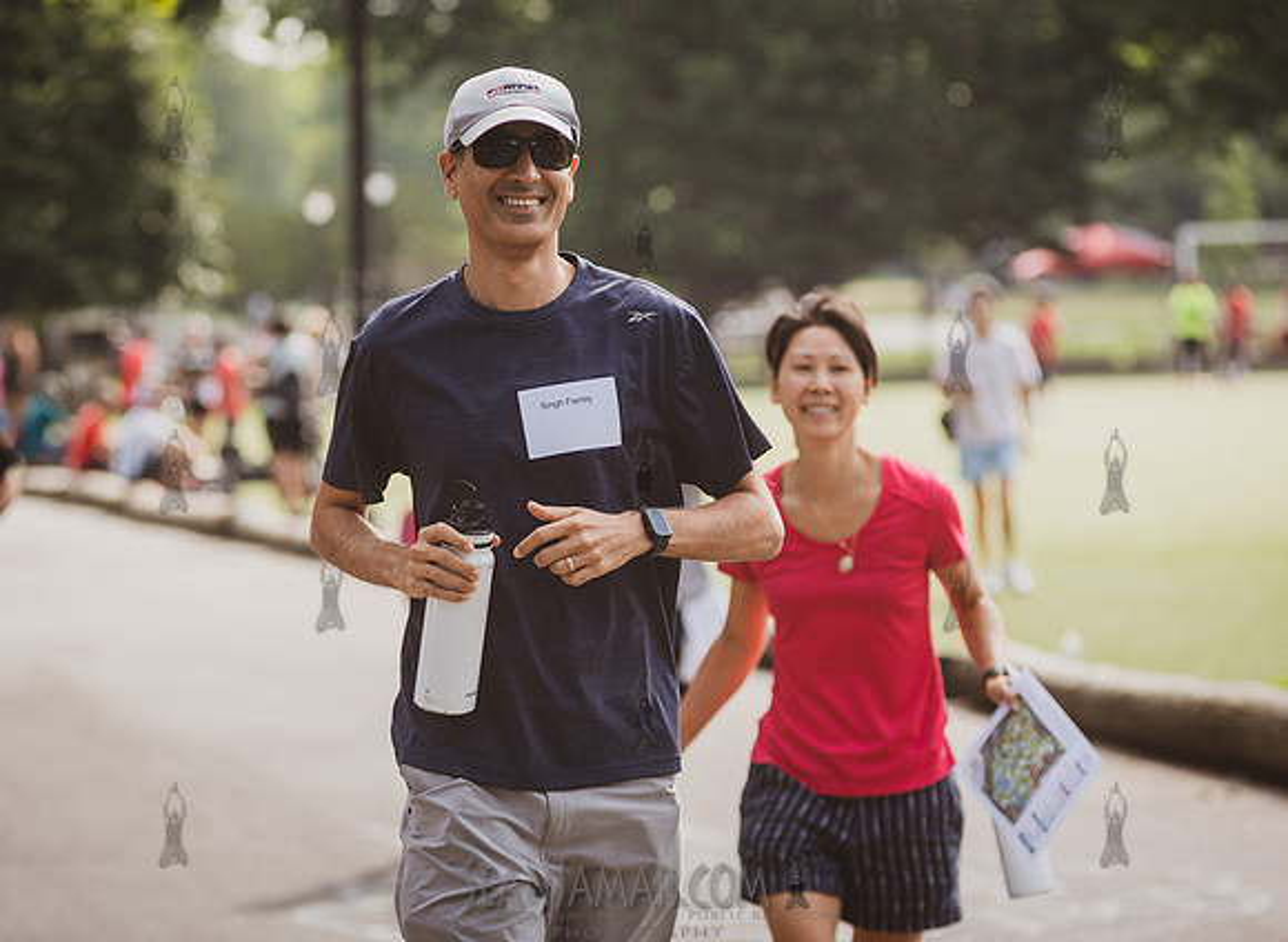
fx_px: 6918
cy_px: 520
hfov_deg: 10.6
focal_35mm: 188
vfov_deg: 7.8
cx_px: 501
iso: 200
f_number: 4
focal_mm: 145
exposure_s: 1/640
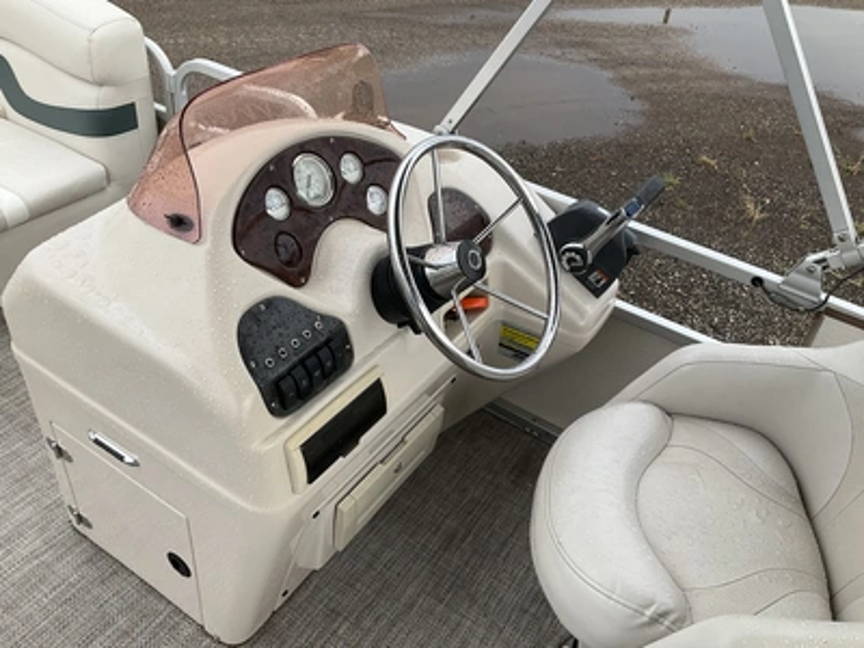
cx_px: 432
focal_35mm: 29
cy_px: 324
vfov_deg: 48.2
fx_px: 724
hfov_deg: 61.7
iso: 25
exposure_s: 1/586
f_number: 1.8
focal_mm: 3
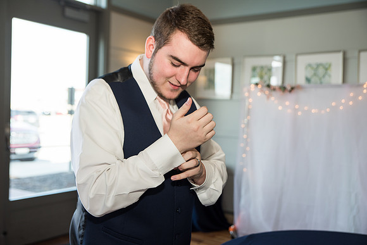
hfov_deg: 46.4
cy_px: 122
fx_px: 428
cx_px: 184
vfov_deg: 31.9
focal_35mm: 42
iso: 200
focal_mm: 42
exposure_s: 1/160
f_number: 3.2
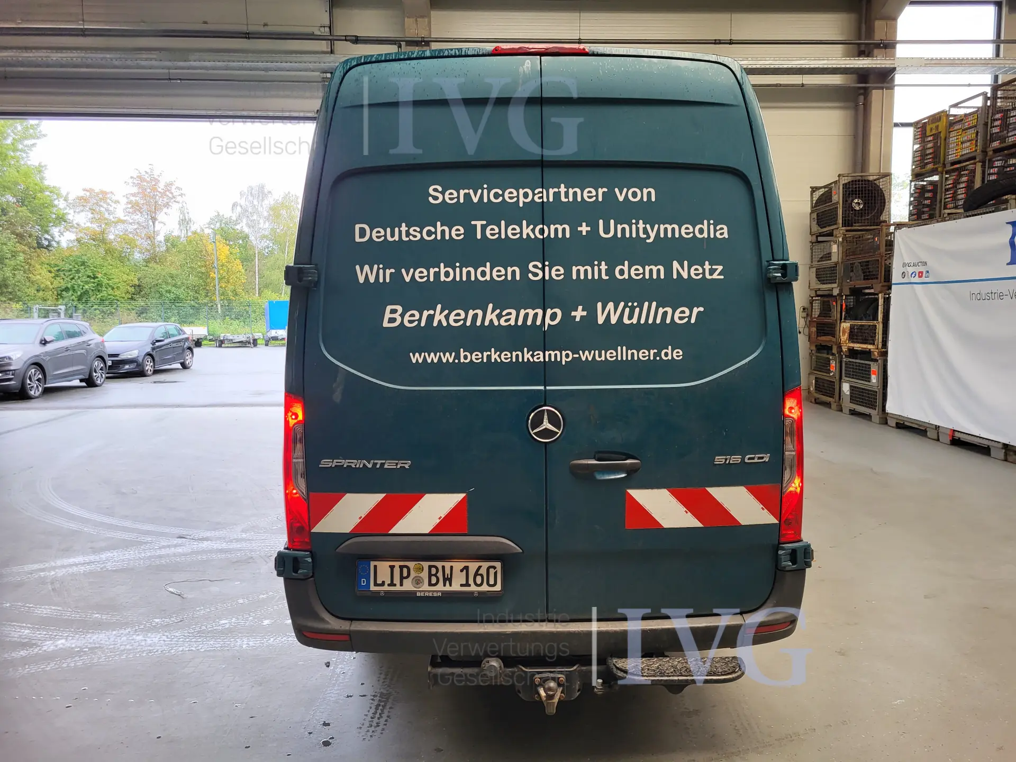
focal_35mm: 26
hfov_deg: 67.3
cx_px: 508
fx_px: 763
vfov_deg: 53.1
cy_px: 381
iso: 80
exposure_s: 1/100
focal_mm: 5.4
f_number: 1.8
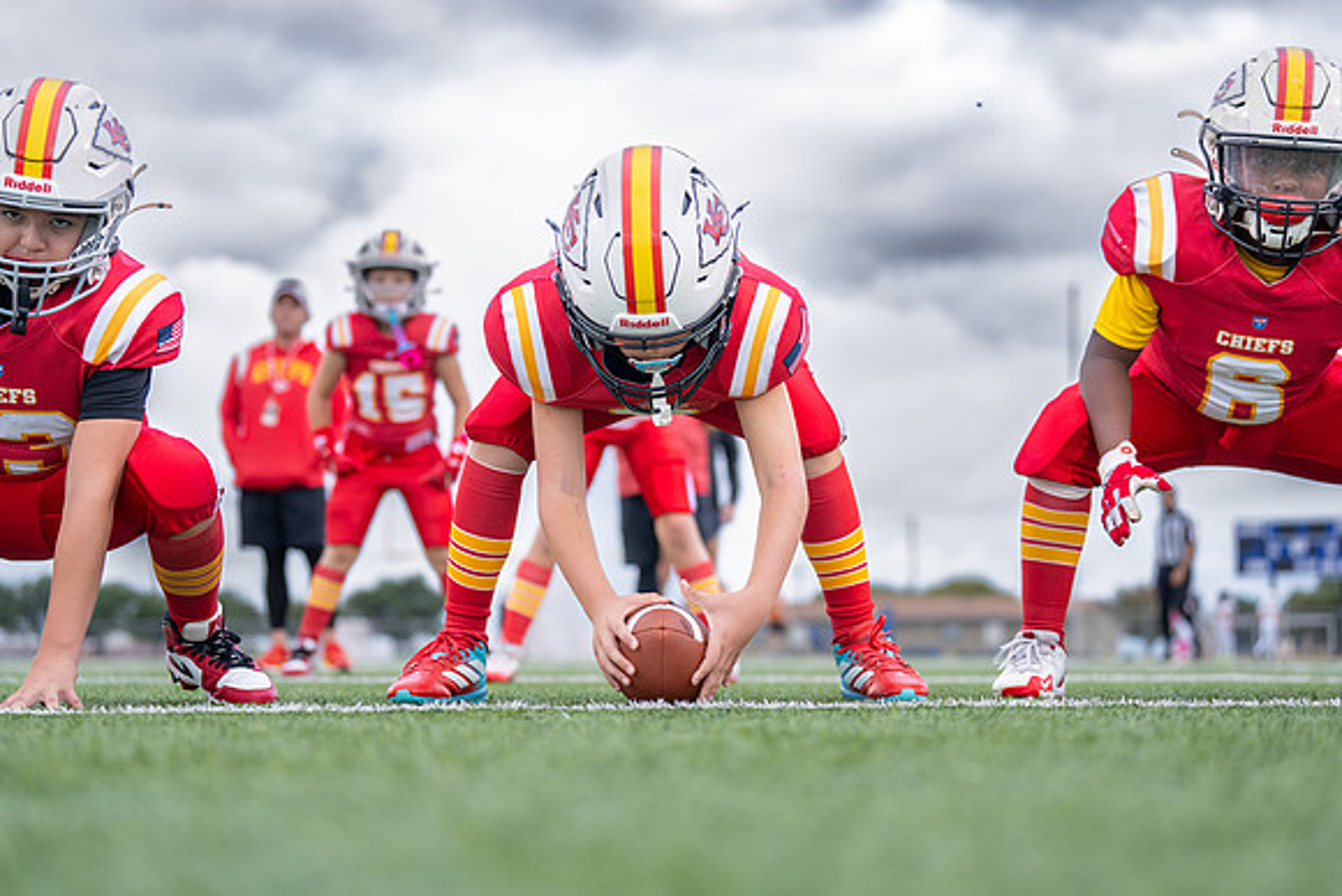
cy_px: 448
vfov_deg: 18.7
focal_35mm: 73
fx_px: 2716
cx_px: 671
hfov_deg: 27.8
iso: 640
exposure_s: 1/1250
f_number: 2.8
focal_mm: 70
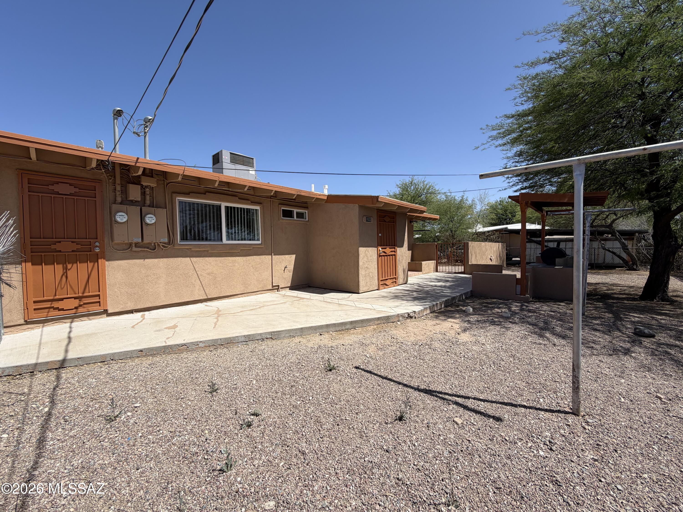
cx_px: 342
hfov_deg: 102.1
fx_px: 276
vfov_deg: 85.7
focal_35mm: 14
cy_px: 256
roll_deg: +1.8
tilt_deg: -1.1
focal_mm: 2.22
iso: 20
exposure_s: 1/928
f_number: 2.2
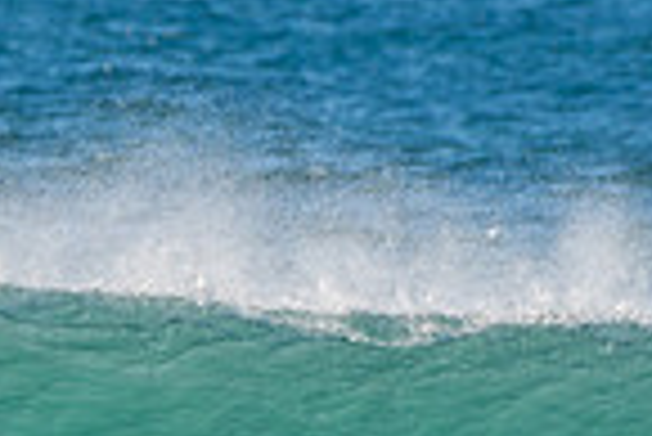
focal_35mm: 2450
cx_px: -153
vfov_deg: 0.6
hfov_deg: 0.8
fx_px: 44416
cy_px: 670
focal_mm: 500
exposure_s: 1/320
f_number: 9
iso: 64
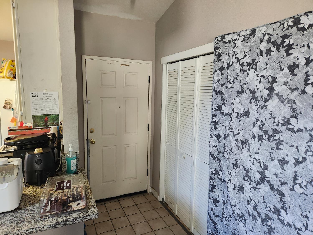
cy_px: 118
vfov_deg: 58.9
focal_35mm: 23
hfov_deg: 73.9
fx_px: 208
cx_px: 156
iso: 500
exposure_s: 1/120
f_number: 1.8
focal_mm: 5.4
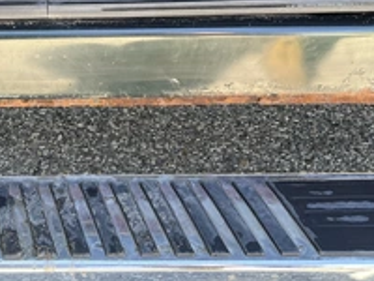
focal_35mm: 58
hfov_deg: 32.2
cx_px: 67
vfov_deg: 24.4
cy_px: 17
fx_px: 627
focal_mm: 3
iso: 64
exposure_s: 1/122
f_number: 1.8
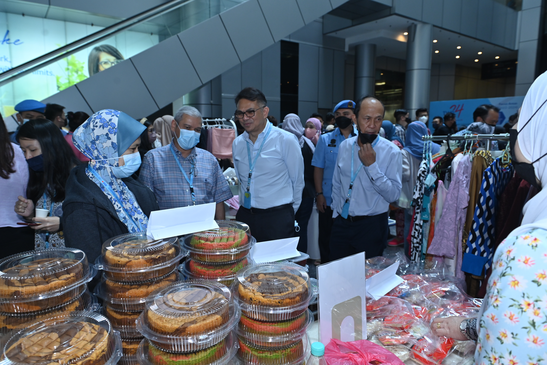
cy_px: 182
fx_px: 365
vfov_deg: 53.1
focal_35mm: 24
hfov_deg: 73.8
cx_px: 274
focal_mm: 24
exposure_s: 1/125
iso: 1000
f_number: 4.5
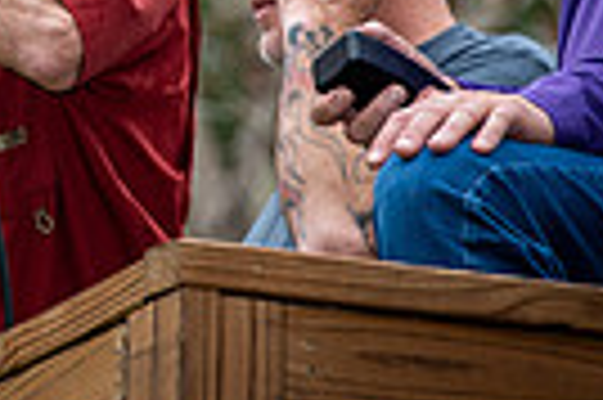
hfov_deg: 2.6
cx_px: -369
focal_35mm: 802
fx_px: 13417
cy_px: -319
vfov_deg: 1.7
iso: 125
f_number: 5
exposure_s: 1/250
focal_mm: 185
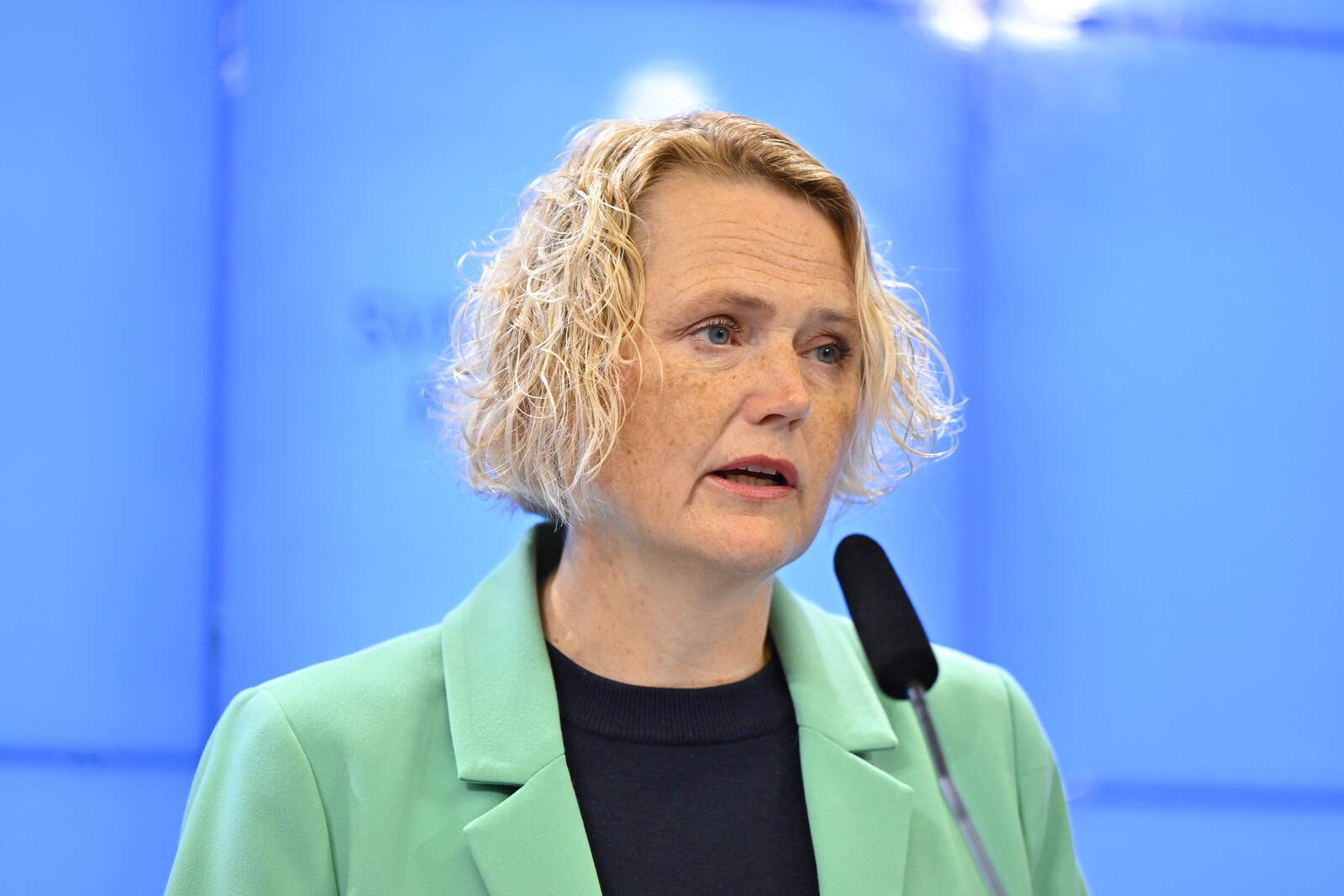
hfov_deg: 13.7
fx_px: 5600
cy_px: 448
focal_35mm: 150
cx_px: 672
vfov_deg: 9.2
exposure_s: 1/500
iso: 2000
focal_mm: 150
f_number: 2.8
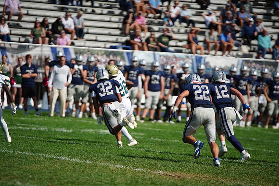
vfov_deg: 5.0
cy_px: 93
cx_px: 140
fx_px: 2124
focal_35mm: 274
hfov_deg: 7.5
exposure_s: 1/6400
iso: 400
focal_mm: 274
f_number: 2.8
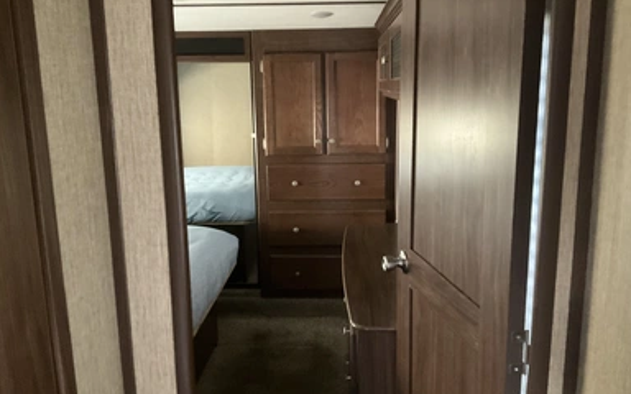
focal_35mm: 32
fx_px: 550
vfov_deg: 39.4
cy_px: 189
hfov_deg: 59.6
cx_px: 322
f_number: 1.8
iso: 640
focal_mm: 3
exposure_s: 1/29
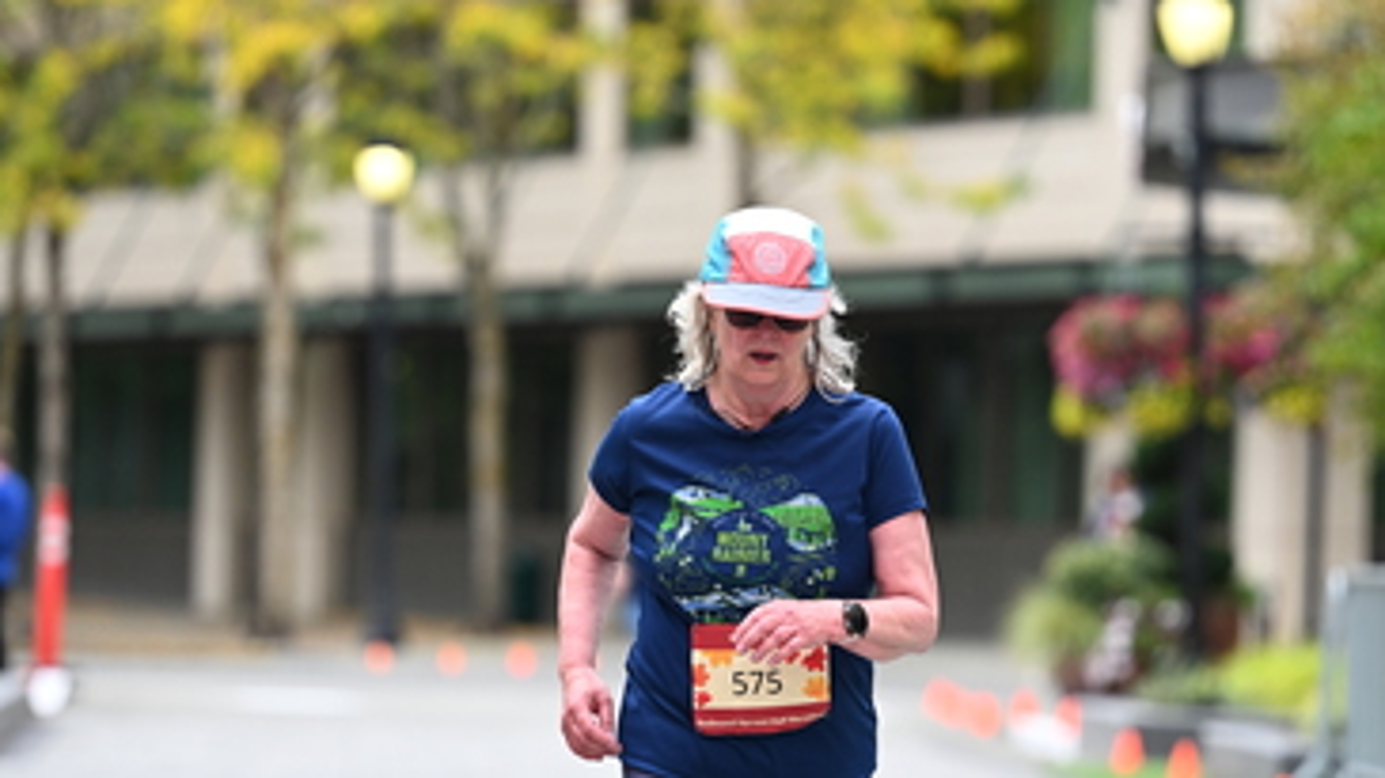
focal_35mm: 229
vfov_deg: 5.3
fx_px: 8407
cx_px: 692
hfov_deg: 9.4
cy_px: 493
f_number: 2.8
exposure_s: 1/1250
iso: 640
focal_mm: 145
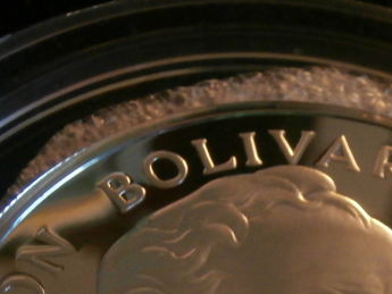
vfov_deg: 13.0
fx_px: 1246
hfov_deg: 17.6
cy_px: 398
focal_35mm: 110
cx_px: 350
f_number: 3.9
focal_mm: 6.67
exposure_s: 1/25
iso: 400
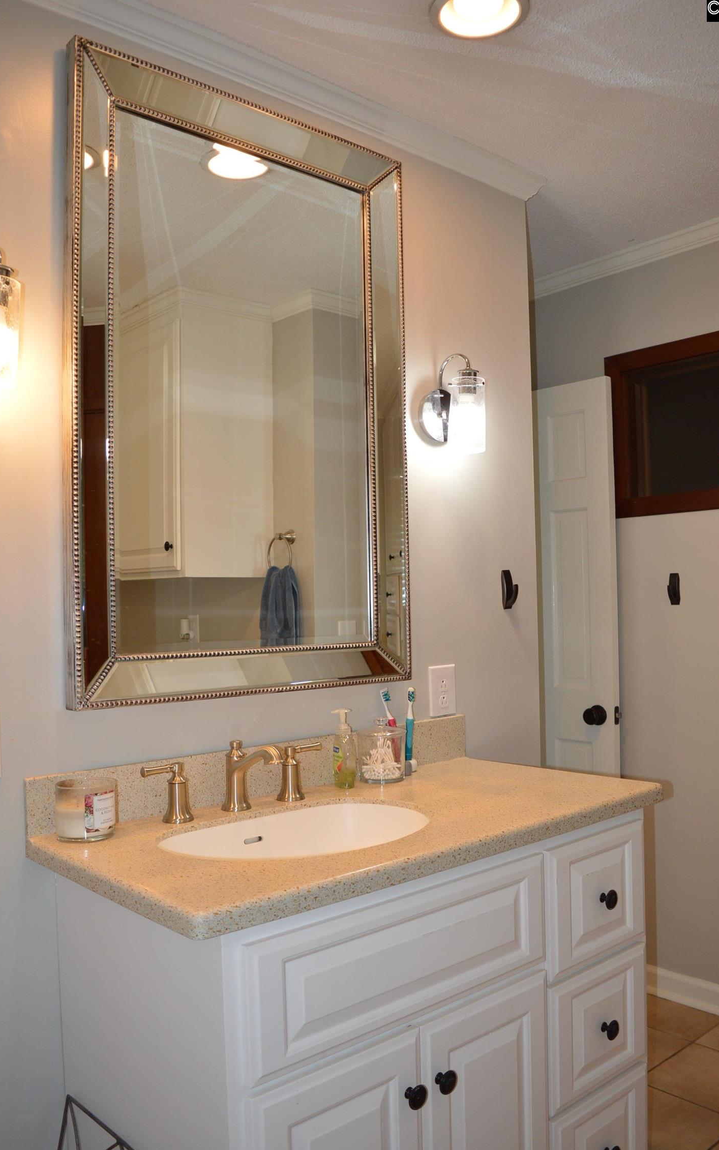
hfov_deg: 44.5
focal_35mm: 28
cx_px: 366
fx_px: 878
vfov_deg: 66.5
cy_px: 582
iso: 400
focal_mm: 18
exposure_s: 1/125
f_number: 4
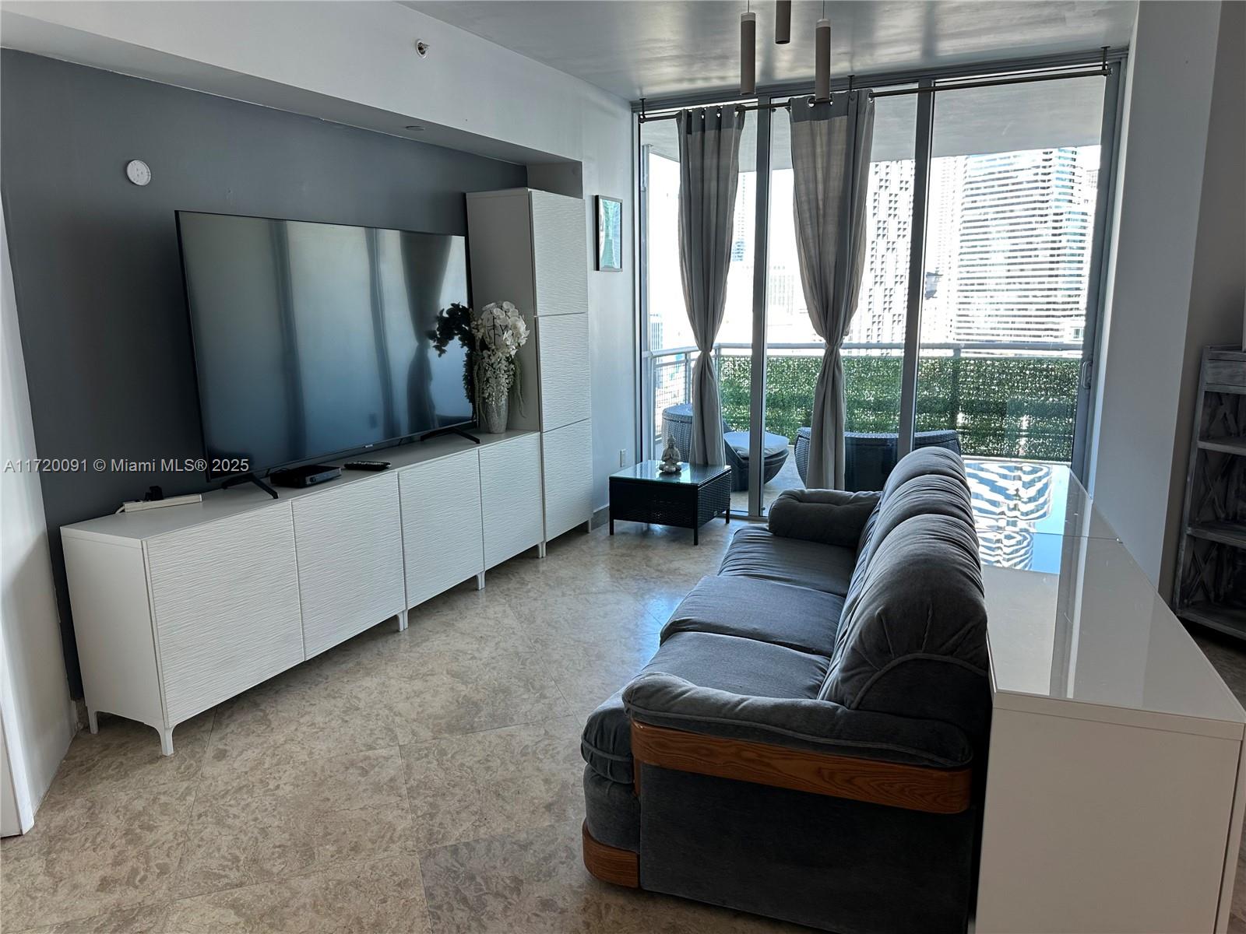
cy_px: 467
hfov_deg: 71.6
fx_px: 864
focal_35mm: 24
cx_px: 623
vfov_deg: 56.8
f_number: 1.78
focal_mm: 6.86
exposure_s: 1/121
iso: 64
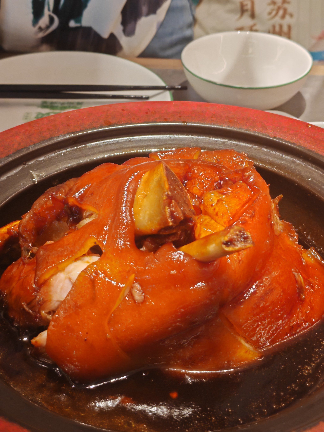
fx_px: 674
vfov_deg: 35.5
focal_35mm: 54
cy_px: 216
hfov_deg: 27.0
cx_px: 162
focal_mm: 5.52
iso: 320
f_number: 2.4
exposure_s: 1/100
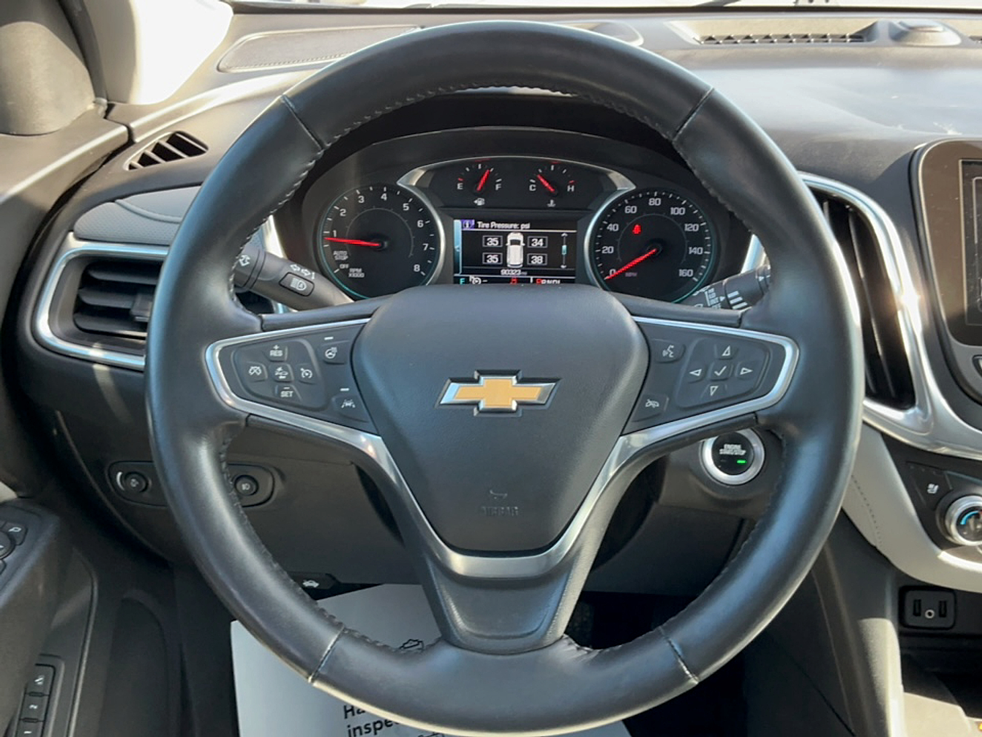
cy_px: 368
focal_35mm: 30
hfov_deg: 60.0
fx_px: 851
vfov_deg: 46.8
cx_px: 491
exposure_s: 1/60
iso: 40
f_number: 1.8
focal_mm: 3
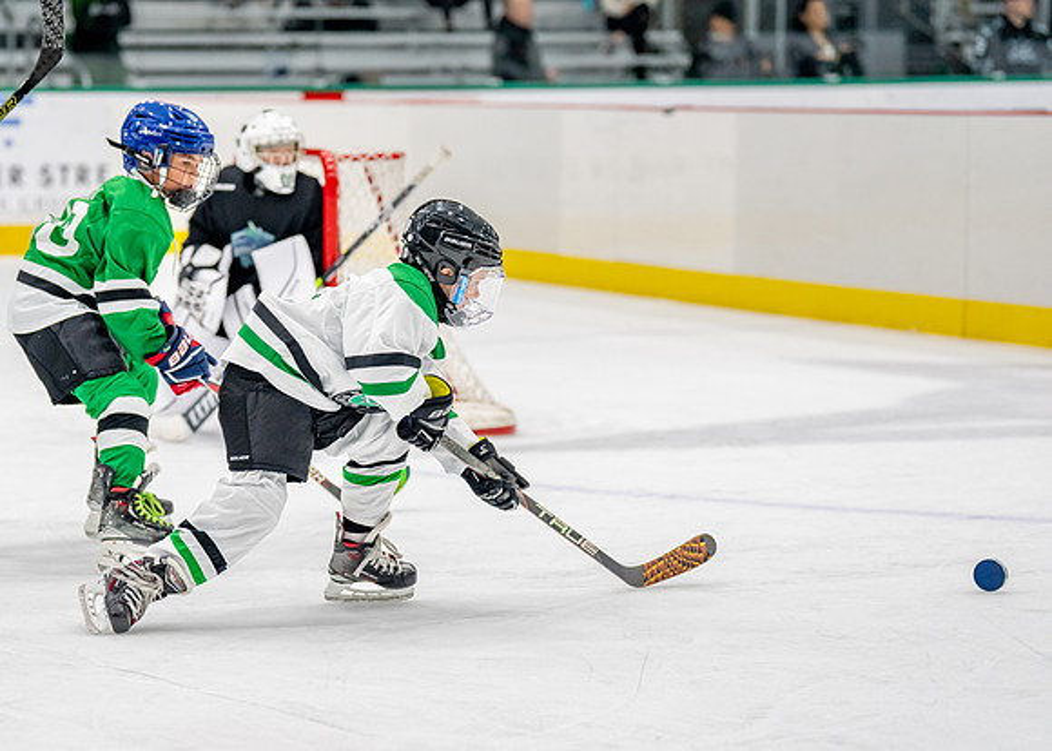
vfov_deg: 10.4
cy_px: 328
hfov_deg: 14.5
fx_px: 4116
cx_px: 348
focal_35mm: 138
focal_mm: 105
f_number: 2.8
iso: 1000
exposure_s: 1/1250
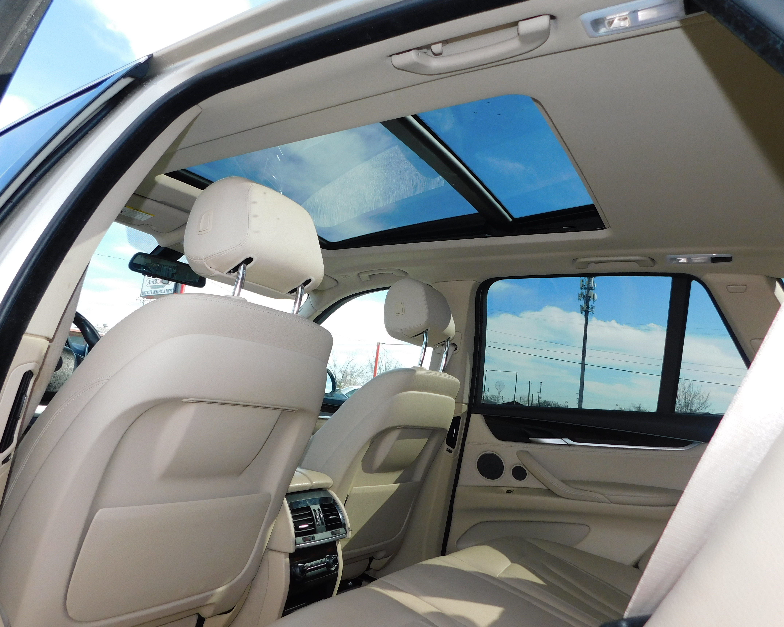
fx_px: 557
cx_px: 373
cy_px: 313
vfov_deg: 58.8
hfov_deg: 70.2
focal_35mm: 24
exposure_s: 1/500
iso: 125
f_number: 3
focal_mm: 4
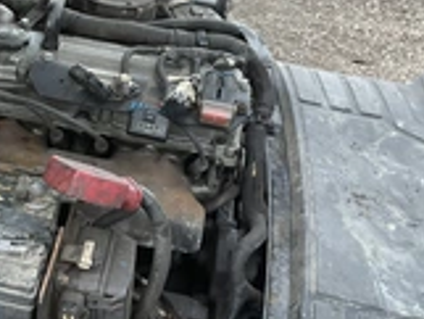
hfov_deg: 26.5
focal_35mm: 72
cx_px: 90
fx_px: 883
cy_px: 87
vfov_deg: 20.3
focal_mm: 3
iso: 32
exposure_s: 1/122
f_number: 1.8
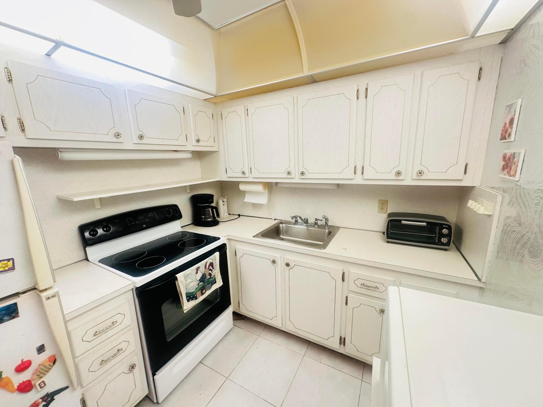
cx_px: 272
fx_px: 220
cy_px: 204
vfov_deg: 85.7
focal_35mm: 14
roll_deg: +1.9
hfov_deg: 102.1
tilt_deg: -10.9
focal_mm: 2.22
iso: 200
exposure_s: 1/60
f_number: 2.2
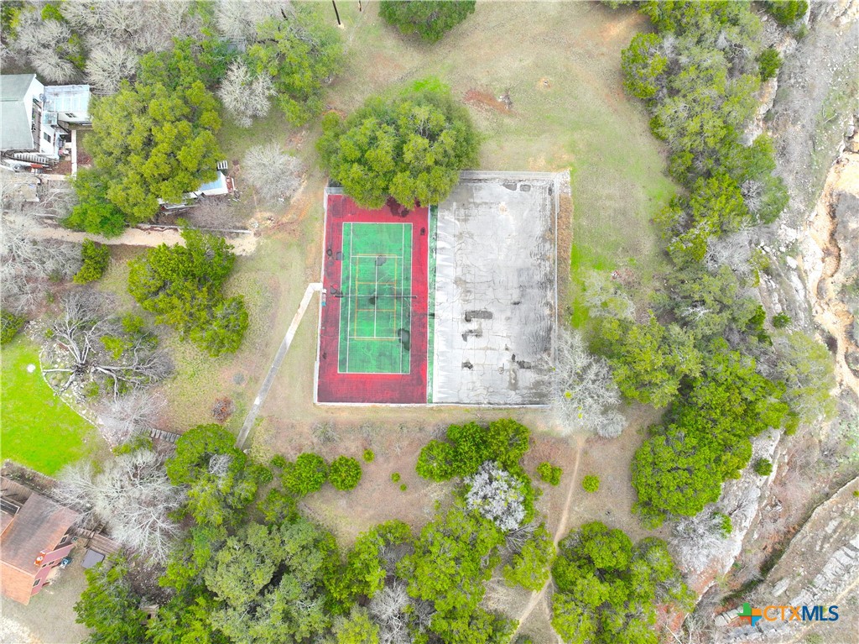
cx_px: 430
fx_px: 595
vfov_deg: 56.8
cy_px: 322
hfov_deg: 71.6
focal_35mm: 24
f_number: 2.8
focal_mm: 12.29
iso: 100
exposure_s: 1/500
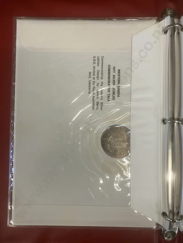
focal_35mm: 28
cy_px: 122
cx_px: 92
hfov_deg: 49.7
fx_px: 197
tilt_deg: -86.5
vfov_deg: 63.4
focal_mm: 3.99
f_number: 1.8
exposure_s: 1/50
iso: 80
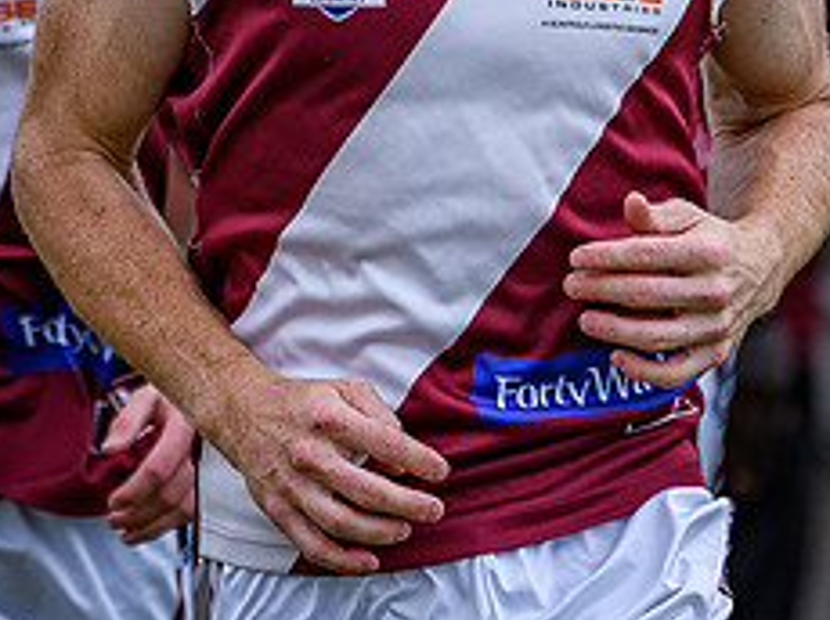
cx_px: 506
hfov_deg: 2.1
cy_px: 37
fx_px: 22731
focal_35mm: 949
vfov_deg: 1.6
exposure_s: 1/1600
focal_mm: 170
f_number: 2.8
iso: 180
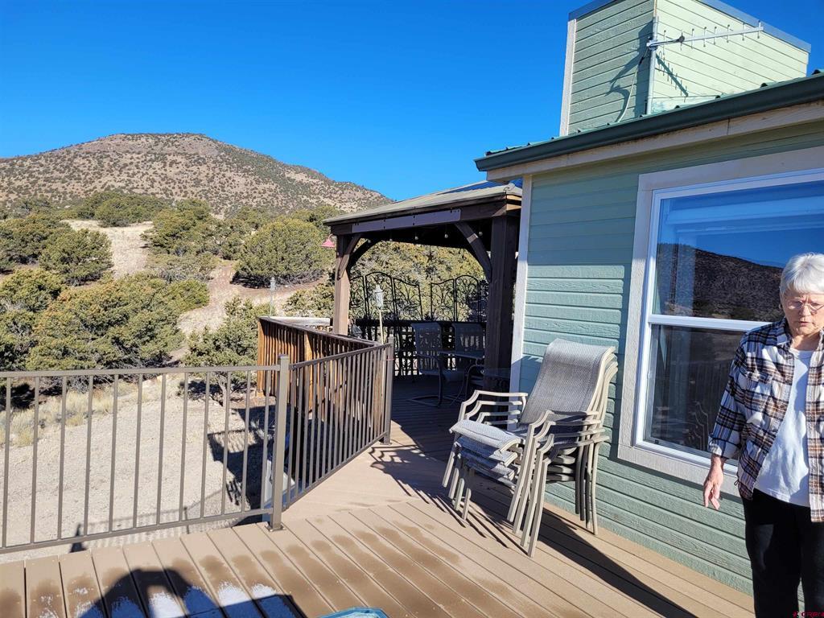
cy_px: 309
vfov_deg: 53.1
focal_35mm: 26
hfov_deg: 67.3
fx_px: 619
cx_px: 412
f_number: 1.8
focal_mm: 5.4
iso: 40
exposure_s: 1/1829
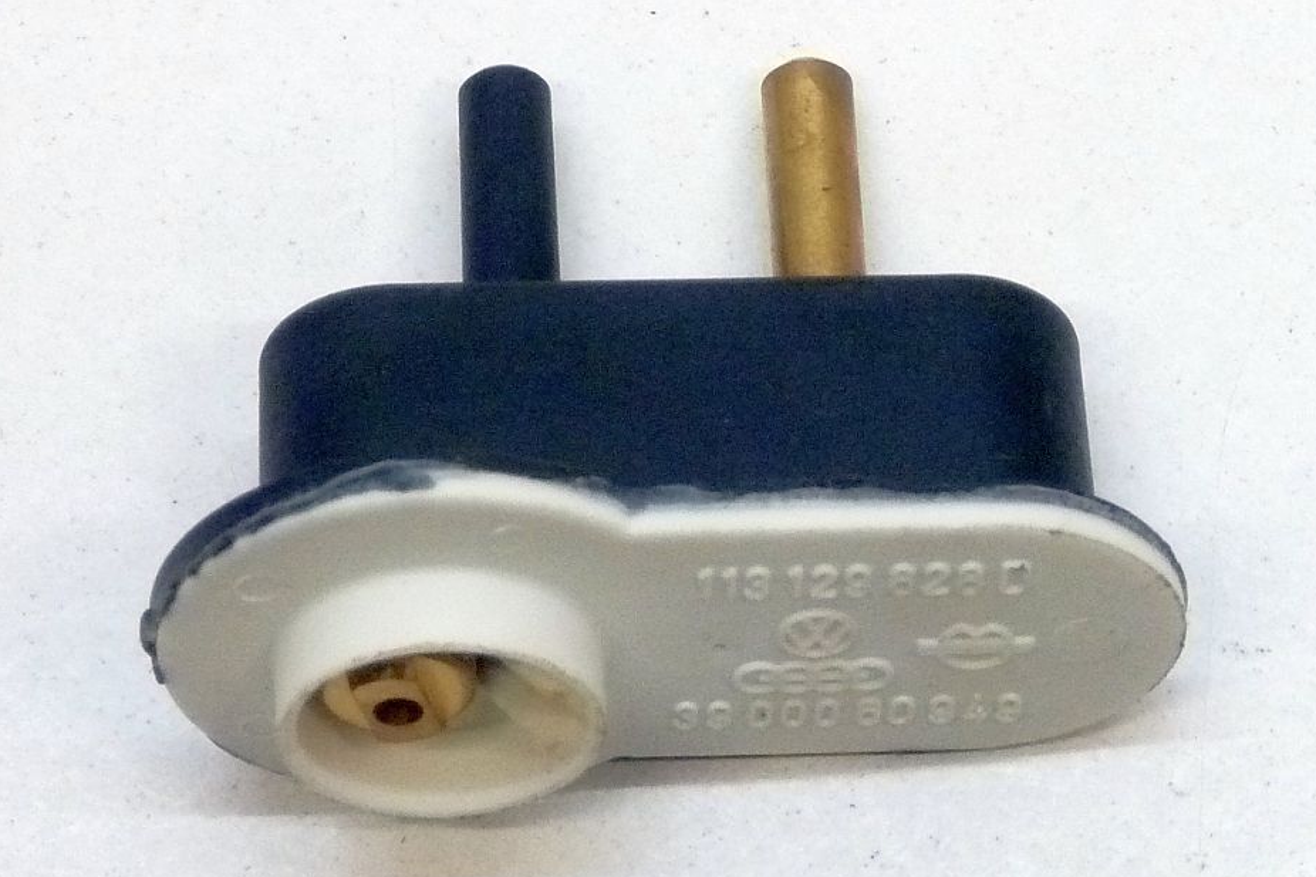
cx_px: 659
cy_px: 449
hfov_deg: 23.4
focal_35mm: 87
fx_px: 3180
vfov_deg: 15.7
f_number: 4.2
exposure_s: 1/20
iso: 400
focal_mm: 13.7
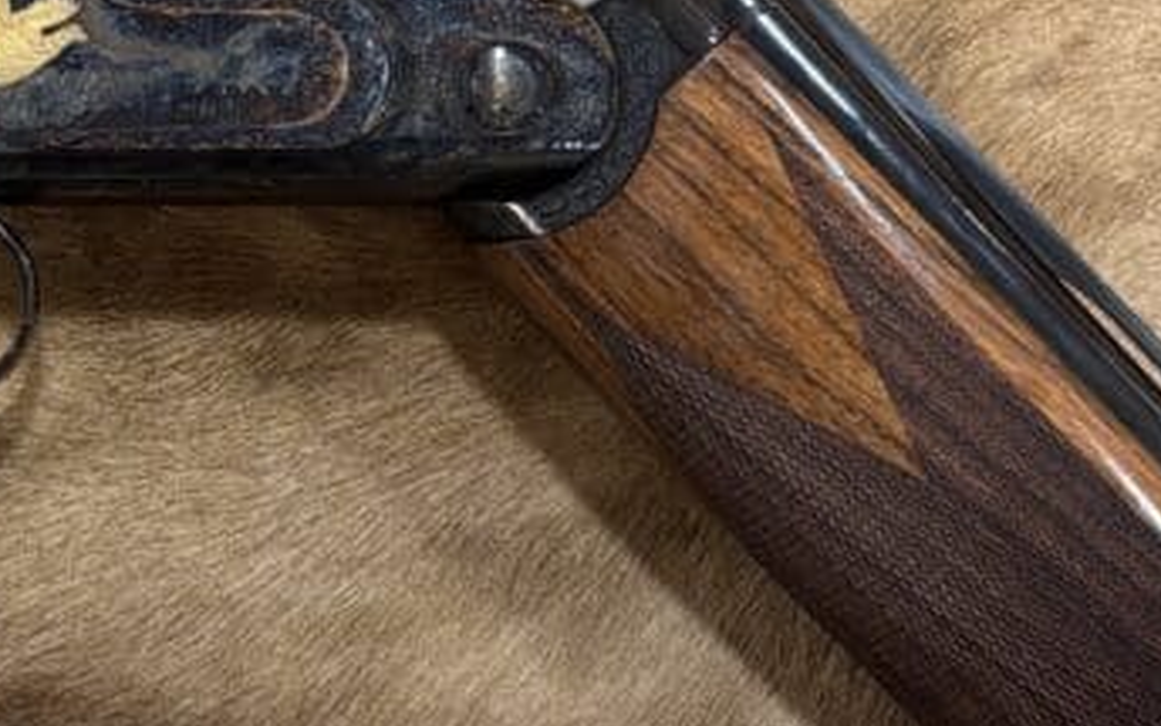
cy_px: 206
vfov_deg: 15.9
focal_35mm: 82
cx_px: 223
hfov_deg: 24.8
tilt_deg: -83.6
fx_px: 2595
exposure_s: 1/60
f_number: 1.6
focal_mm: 5.96
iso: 160
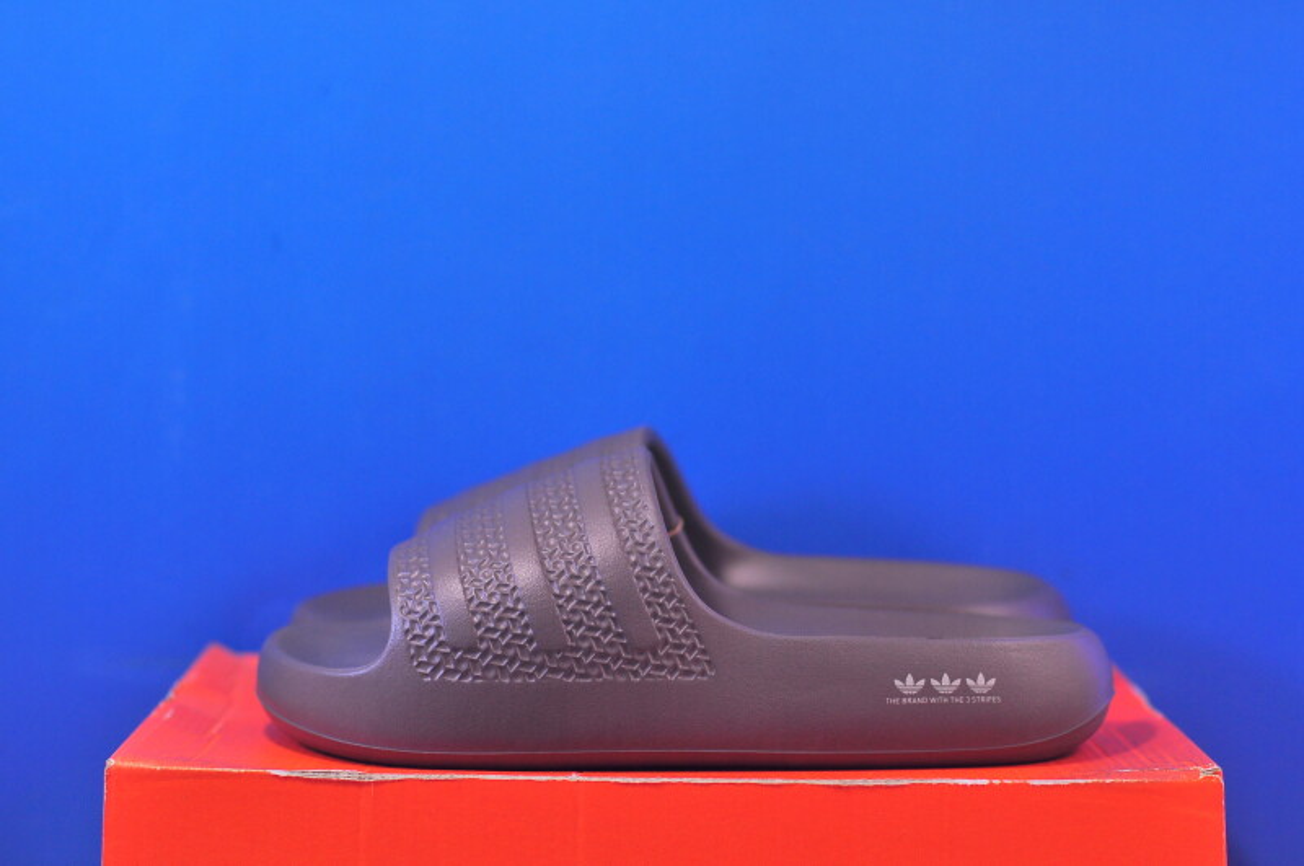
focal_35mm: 75
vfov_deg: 18.1
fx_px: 2713
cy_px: 433
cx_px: 652
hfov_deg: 27.0
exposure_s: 1/320
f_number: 2.5
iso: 250
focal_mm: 50
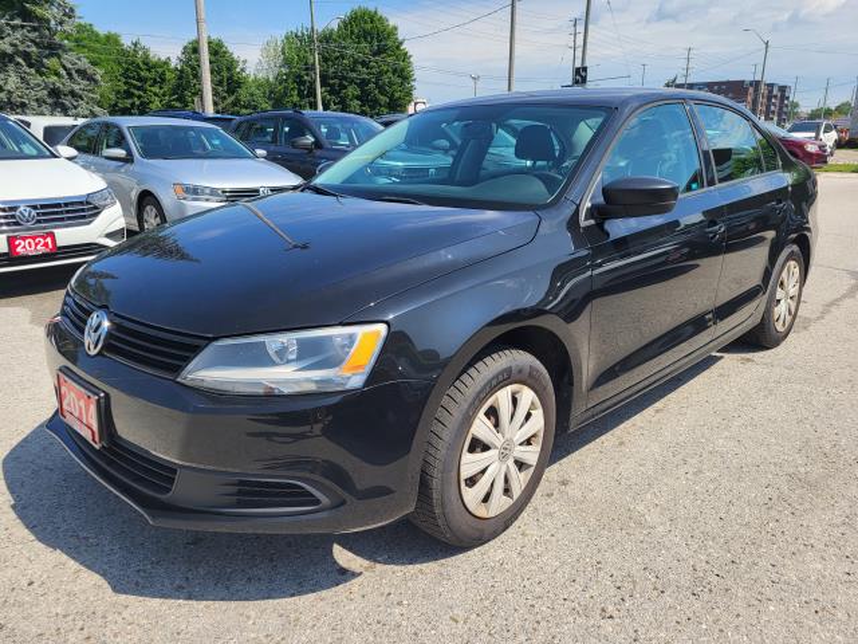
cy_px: 322
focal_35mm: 26
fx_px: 644
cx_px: 429
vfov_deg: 53.1
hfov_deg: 67.3
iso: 40
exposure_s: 1/1814
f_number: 1.8
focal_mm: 5.4
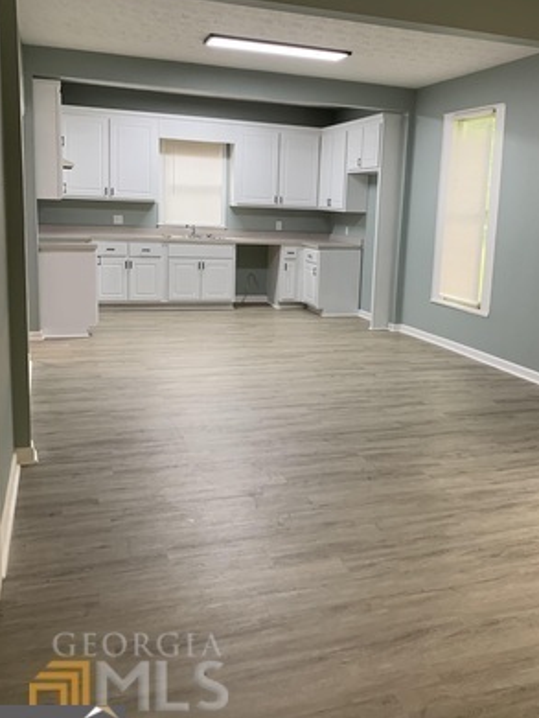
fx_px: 664
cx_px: 324
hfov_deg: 44.0
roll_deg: -2.2
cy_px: 307
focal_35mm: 32
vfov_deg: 56.6
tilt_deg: -10.0
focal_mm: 4.25
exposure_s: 1/60
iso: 100
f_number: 1.8
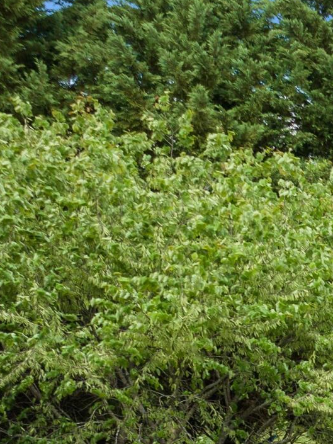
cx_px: 866
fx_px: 1308
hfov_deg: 11.3
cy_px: 650
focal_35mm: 102
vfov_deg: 17.5
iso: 190
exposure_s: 1/320
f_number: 2.8
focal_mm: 12.29
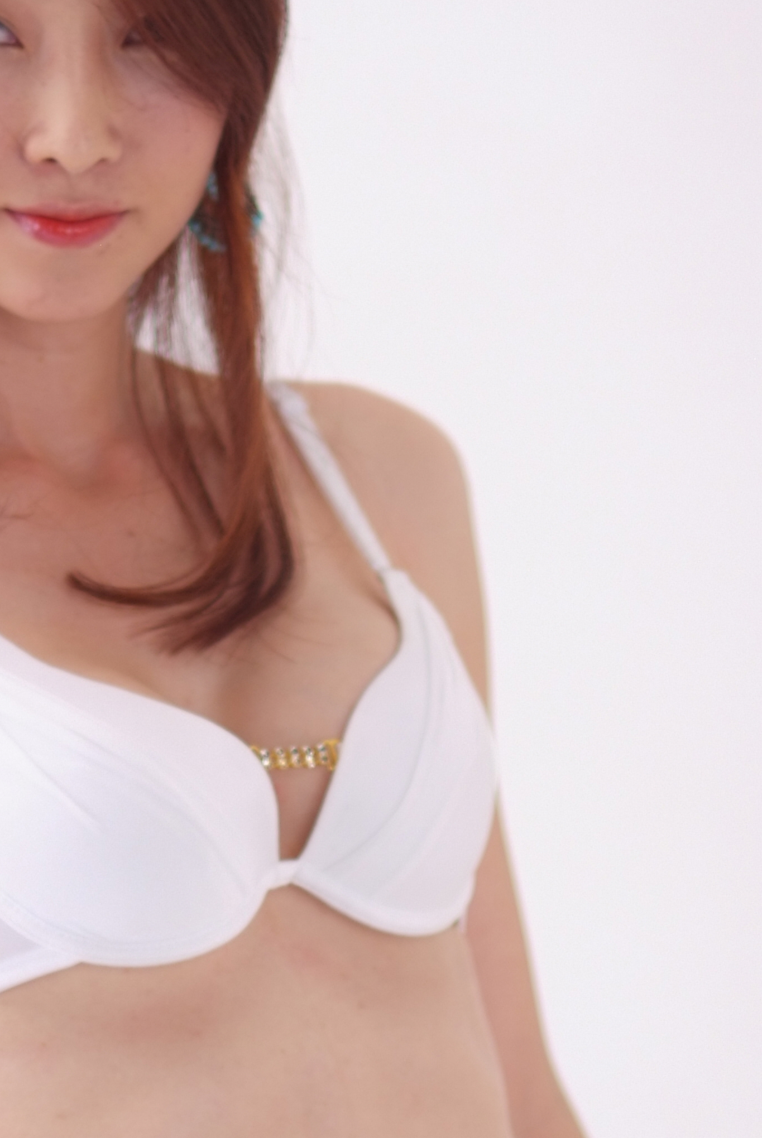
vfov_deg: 7.7
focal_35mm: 267
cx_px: 217
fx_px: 8455
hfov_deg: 5.2
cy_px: 863
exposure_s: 1/250
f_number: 1.8
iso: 100
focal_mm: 85
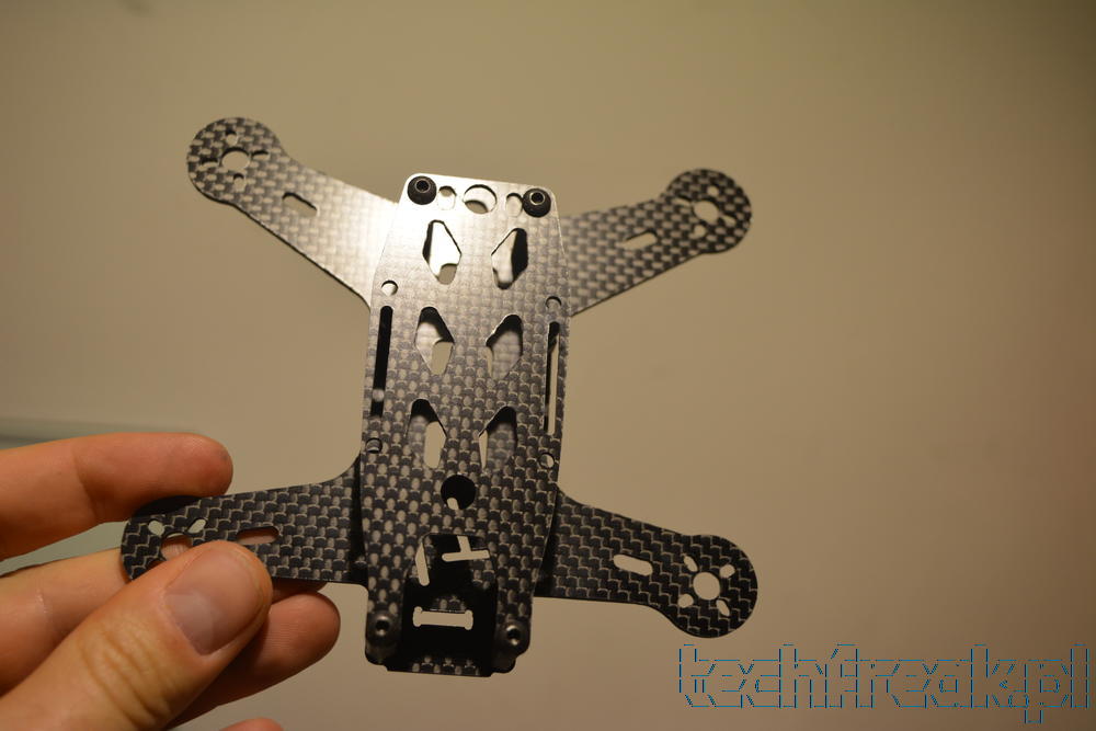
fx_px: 1324
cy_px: 366
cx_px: 548
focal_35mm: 44
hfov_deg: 45.0
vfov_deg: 30.9
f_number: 5.6
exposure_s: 1/125
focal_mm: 29
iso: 360
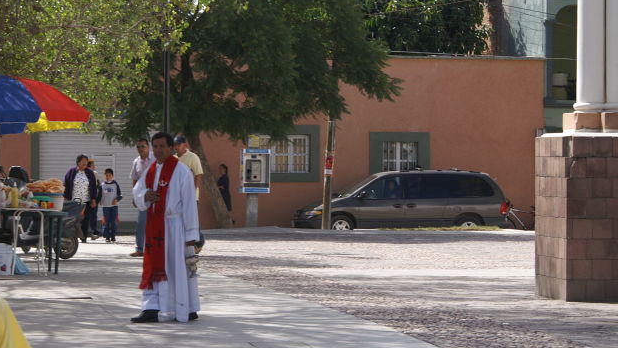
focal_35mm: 142
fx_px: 2328
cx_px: 306
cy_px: 182
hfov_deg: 15.1
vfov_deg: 8.6
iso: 100
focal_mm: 70
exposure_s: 1/100
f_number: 11
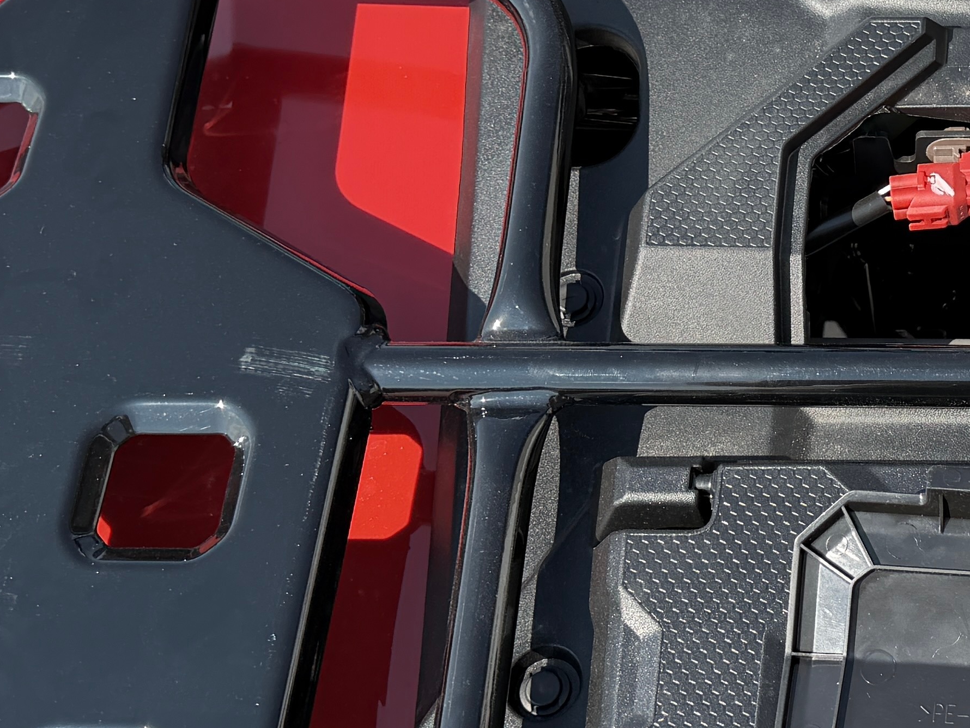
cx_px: 1037
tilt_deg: -55.0
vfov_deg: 19.0
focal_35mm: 77
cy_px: 184
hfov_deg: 23.9
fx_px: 2158
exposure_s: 1/1553
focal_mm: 6.76
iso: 80
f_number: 1.78
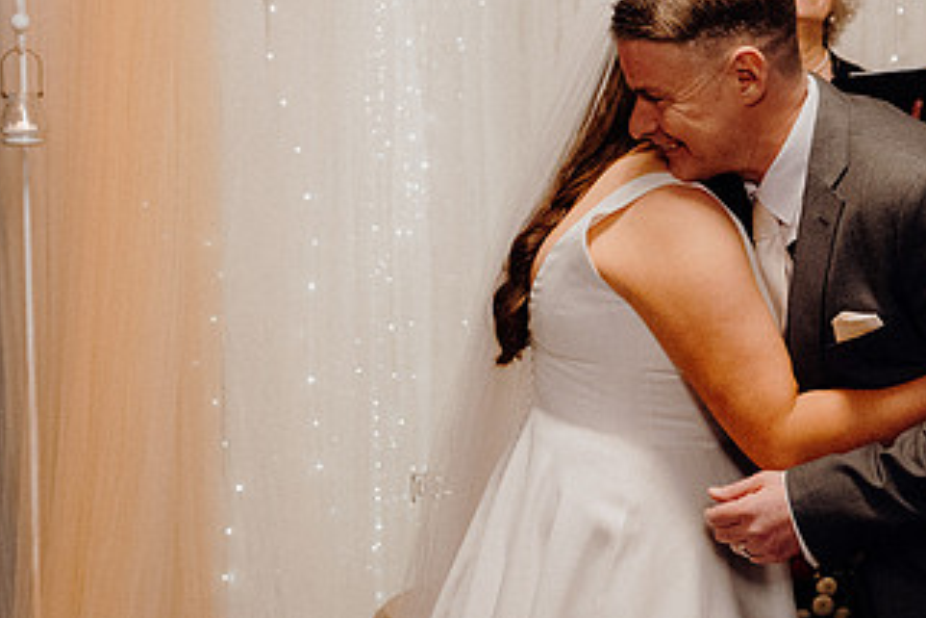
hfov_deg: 21.6
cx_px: 652
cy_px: 296
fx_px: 2418
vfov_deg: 14.6
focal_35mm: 94
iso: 2500
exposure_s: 1/160
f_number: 3.5
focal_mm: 35
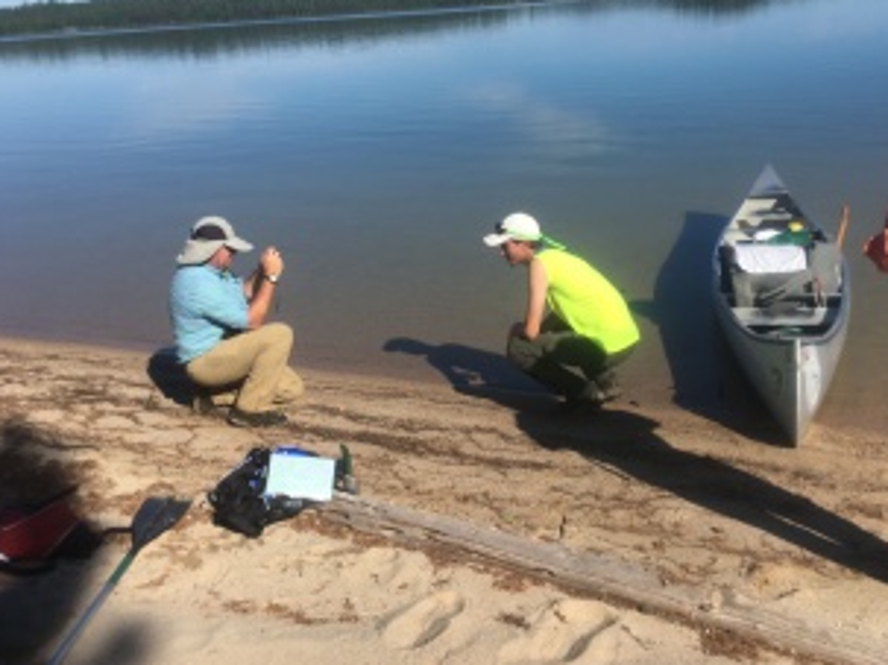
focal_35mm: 35
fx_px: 897
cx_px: 519
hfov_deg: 52.4
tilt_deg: -17.6
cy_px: 290
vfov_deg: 40.6
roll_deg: +3.9
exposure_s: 1/1603
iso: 25
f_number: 2.2
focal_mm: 4.15
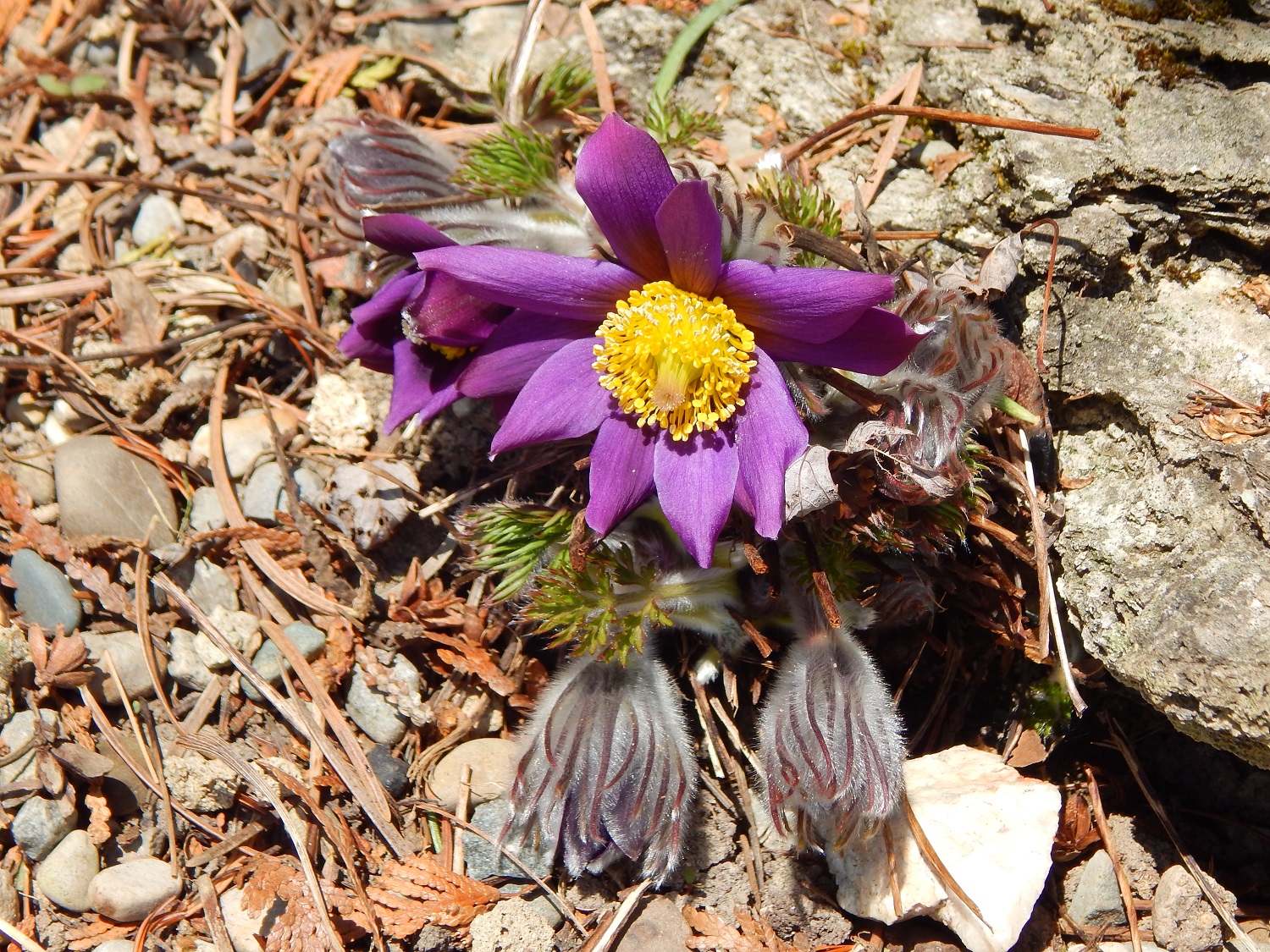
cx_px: 635
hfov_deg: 23.0
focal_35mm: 85
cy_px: 476
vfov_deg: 17.4
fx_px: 3119
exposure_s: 1/640
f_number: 4.3
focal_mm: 15.3
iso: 125
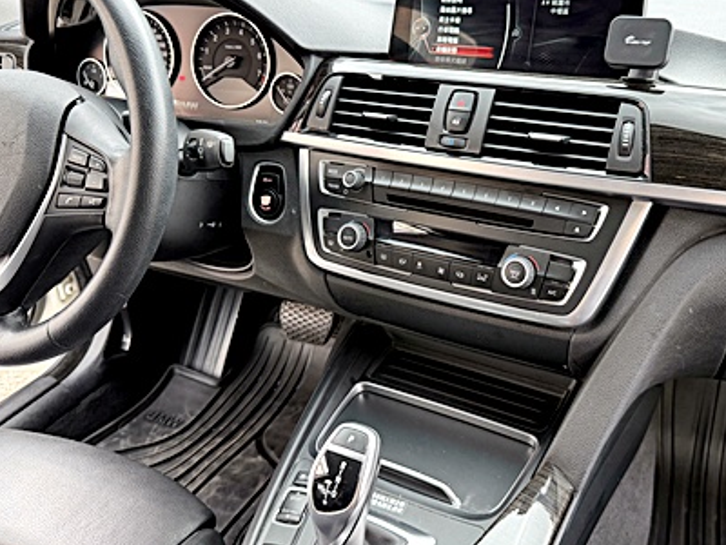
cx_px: 437
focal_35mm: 32
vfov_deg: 44.0
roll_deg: +0.8
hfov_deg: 56.4
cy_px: 233
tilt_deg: -24.6
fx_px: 671
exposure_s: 1/67
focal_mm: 6.76
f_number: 1.78
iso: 200
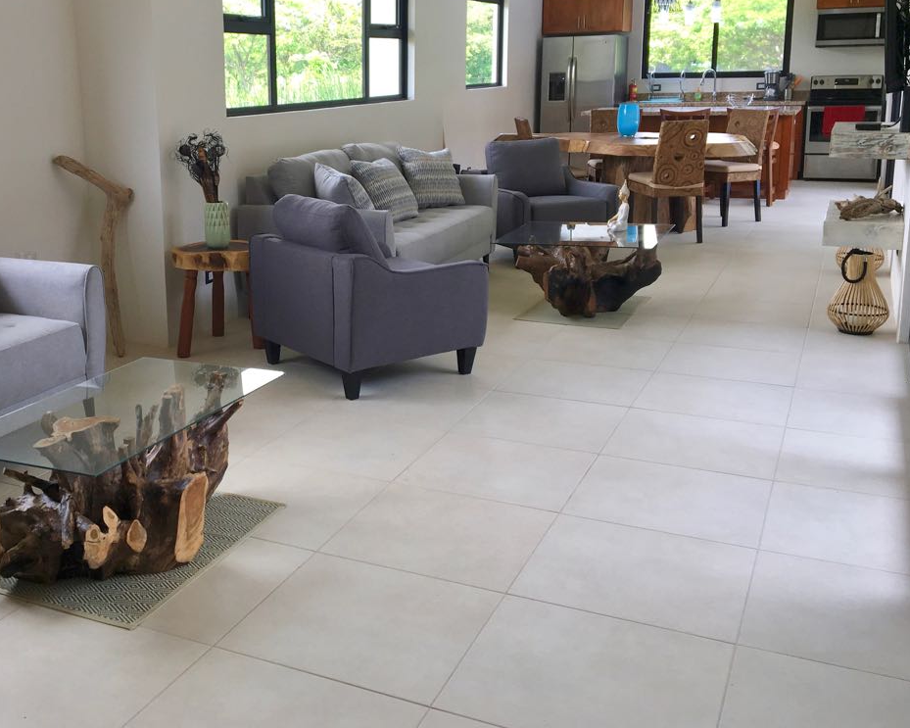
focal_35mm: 39
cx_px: 293
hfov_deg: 46.0
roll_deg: +1.6
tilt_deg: -11.5
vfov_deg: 38.0
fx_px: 1050
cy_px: 273
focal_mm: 4.15
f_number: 2.2
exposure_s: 1/120
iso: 25
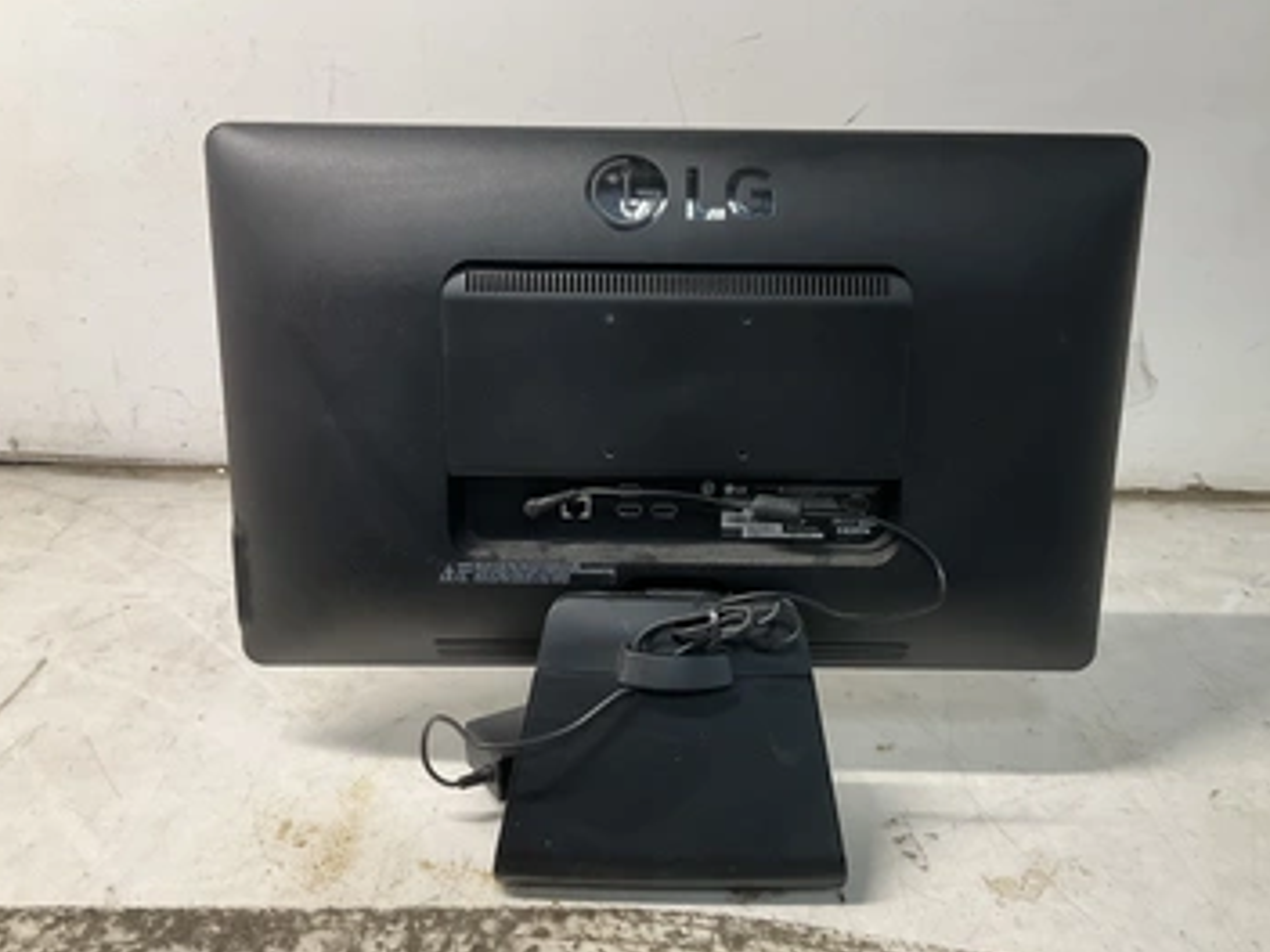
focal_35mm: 33
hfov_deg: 55.3
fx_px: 1211
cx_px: 667
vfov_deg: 42.9
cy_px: 523
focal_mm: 3
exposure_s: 1/60
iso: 64
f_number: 1.8
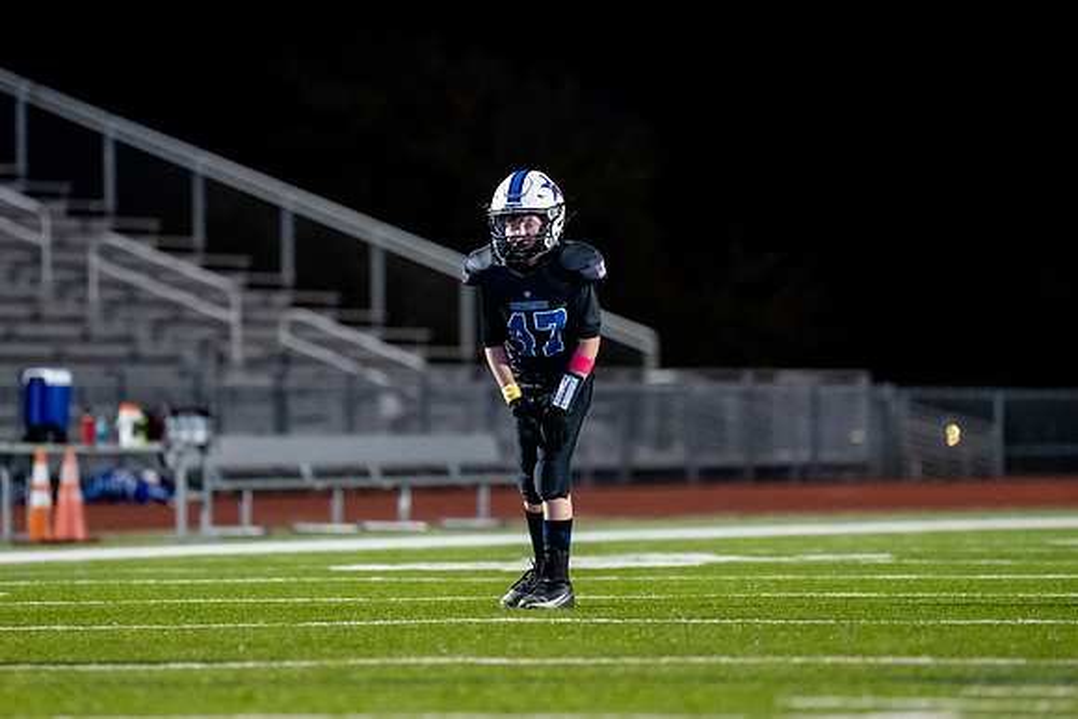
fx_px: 8942
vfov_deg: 4.6
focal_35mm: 299
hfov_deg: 6.9
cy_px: 348
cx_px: 507
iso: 4000
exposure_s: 1/1000
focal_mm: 200
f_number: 2.8
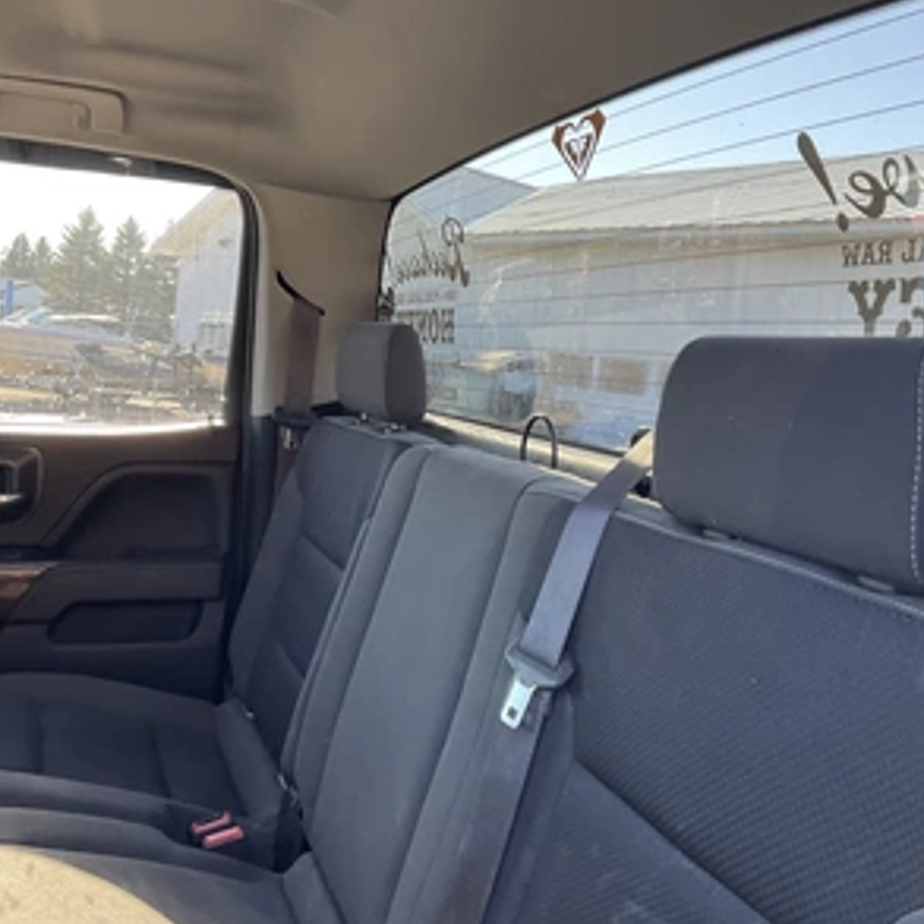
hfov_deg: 47.2
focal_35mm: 35
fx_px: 1057
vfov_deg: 47.2
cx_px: 451
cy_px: 460
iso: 50
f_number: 1.8
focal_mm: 3
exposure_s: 1/122
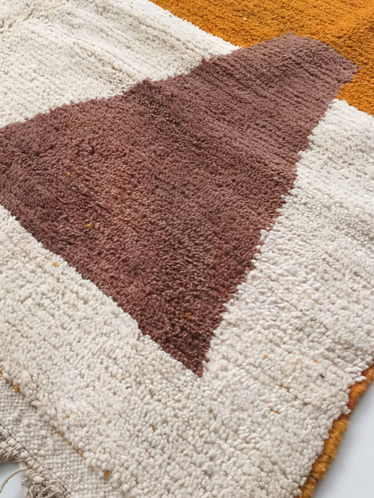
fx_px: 634
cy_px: 248
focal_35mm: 44
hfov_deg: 32.4
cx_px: 102
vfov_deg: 42.9
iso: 100
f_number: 2.2
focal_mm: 4.15
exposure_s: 1/33
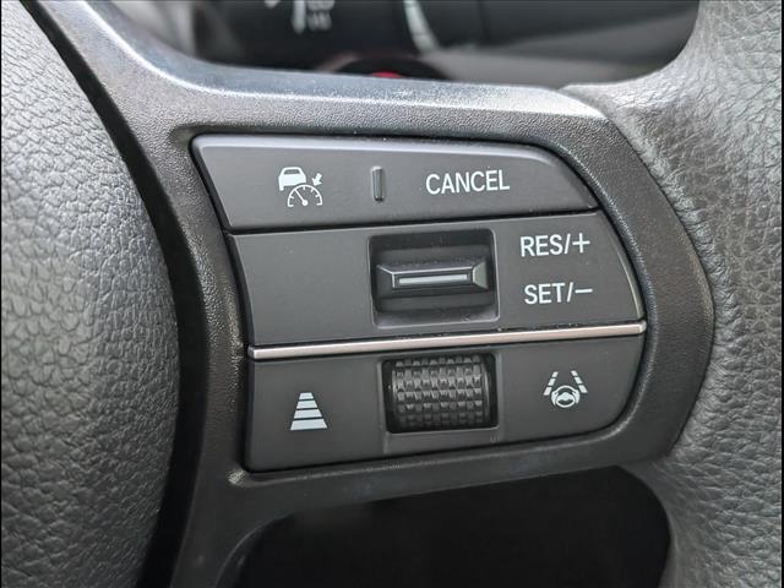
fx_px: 1110
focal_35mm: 49
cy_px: 294
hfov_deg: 38.9
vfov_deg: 29.7
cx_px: 392
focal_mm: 6.9
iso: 699
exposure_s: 1/370
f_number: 1.68
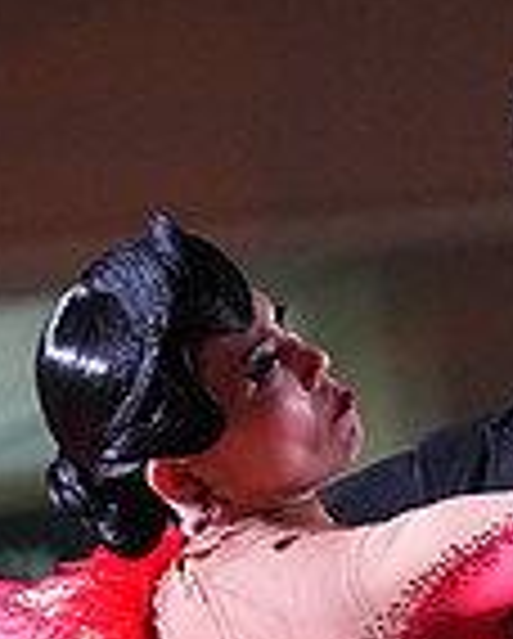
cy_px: 1112
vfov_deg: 2.5
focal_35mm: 767
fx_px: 14525
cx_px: 475
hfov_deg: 2.0
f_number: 5
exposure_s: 1/400
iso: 10000
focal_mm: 200
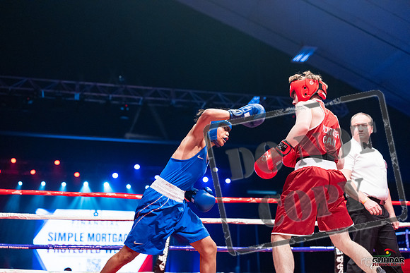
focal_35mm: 50
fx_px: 570
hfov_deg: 39.6
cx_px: 205
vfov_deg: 27.0
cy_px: 136
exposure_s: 1/1000
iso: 3200
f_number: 2.5
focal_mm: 50
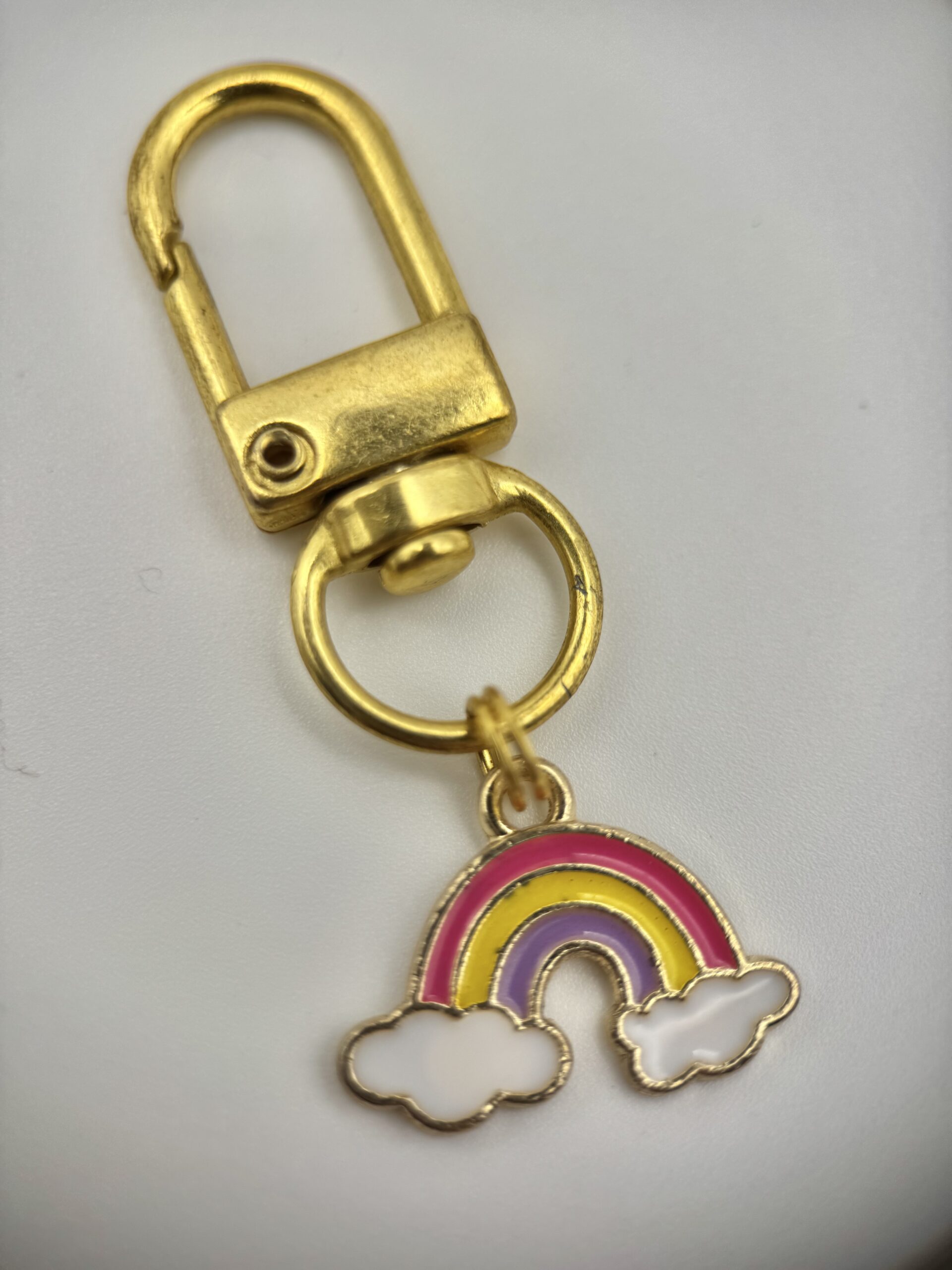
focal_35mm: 24
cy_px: 635
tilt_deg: -75.0
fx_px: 880
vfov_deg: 71.6
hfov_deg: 56.8
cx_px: 476
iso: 80
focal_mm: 6.76
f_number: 1.78
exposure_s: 1/349
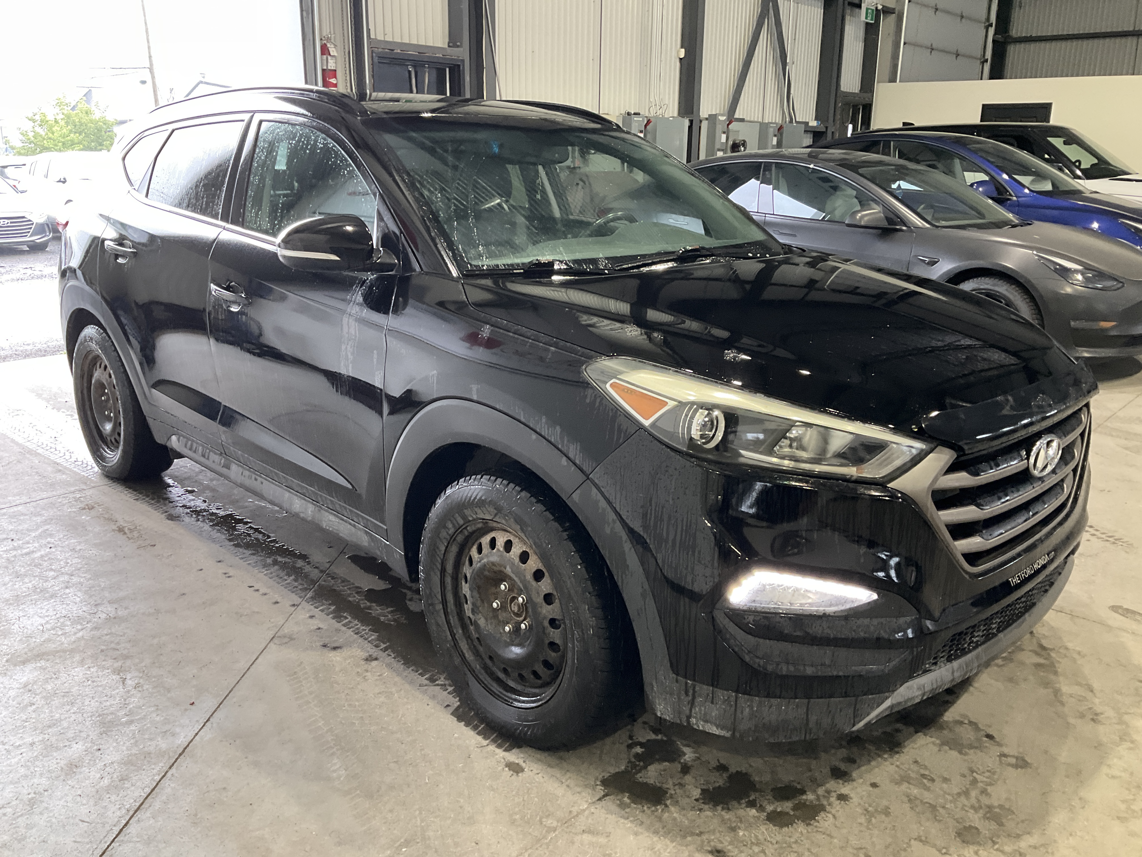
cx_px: 571
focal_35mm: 29
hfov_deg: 61.7
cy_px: 428
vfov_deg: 48.2
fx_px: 957
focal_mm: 3
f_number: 1.8
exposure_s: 1/60
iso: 125
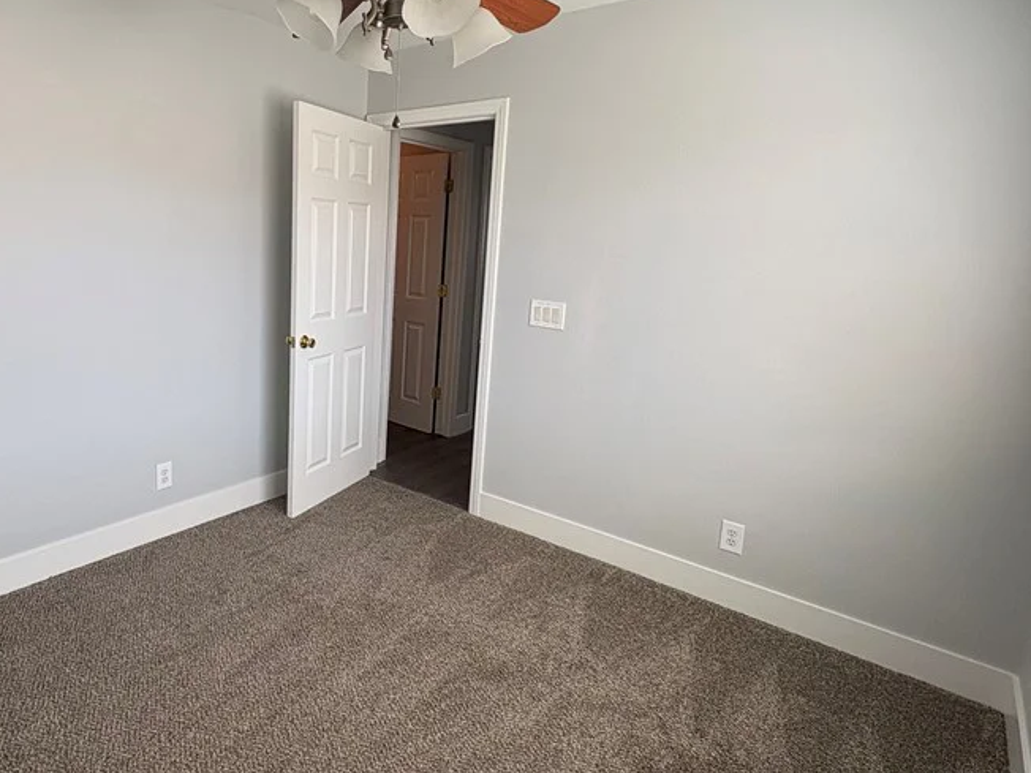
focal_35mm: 22
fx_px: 655
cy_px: 346
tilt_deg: -8.6
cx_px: 361
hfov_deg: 74.5
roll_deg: -1.2
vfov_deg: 60.9
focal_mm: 2.22
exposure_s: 1/99
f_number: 2.2
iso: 64
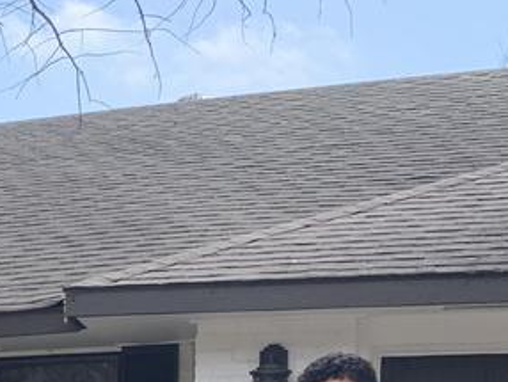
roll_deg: -0.1
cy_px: 625
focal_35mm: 93
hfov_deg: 18.3
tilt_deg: -6.1
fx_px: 1366
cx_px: -295
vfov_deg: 14.5
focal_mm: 4.25
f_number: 1.8
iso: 25
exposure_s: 1/564
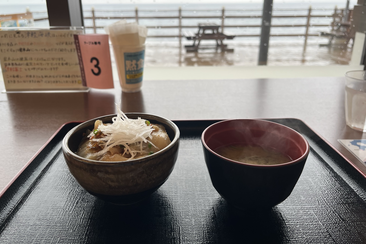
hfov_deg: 65.5
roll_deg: +1.1
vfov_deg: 46.3
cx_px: 179
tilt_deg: -19.7
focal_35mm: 28
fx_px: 285
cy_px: 105
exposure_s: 1/100
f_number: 1.6
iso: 32
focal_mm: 5.1
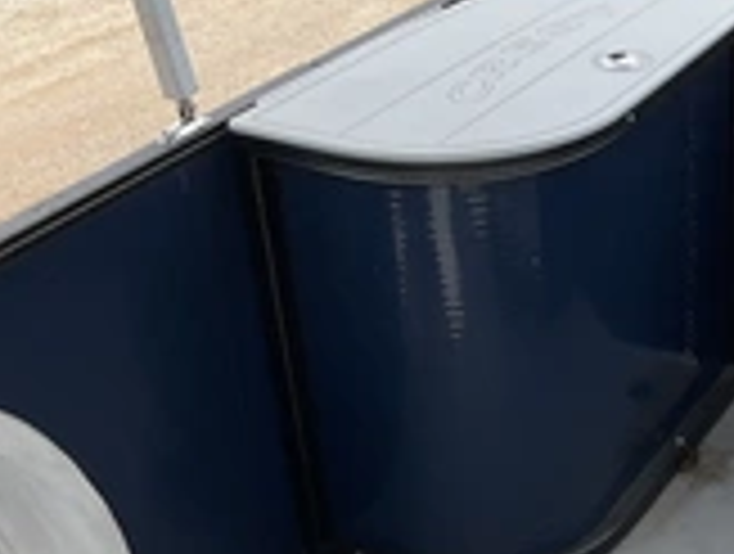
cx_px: 752
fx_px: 1509
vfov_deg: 20.6
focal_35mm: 71
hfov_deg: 25.8
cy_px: 437
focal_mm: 3
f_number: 1.8
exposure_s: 1/944
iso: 25
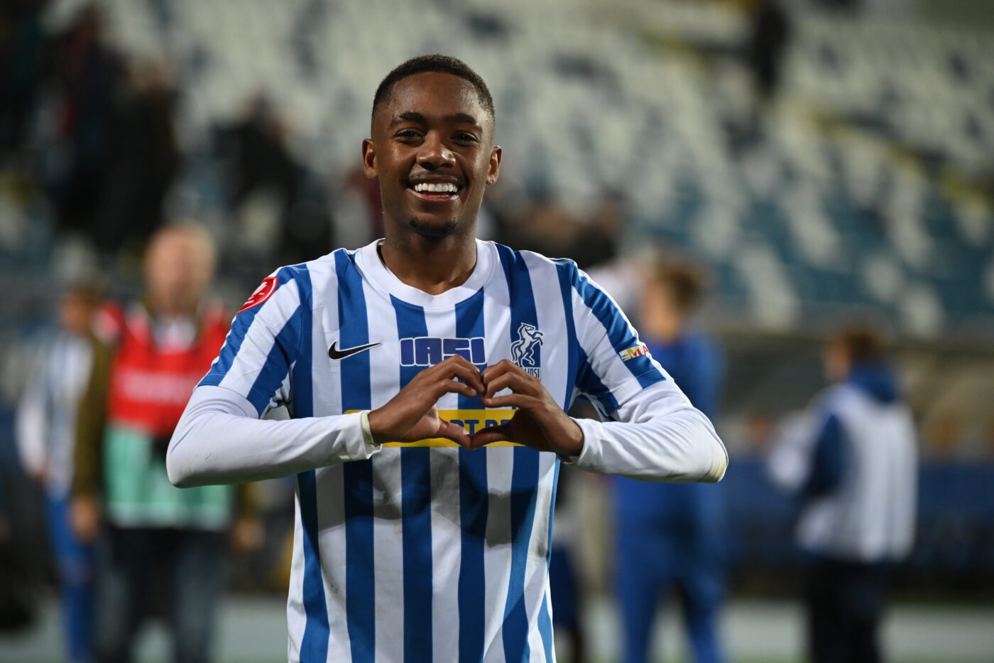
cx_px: 497
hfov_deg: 5.3
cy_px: 332
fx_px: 10766
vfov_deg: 3.5
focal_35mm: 390
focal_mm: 390
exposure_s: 1/500
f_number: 6
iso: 4000
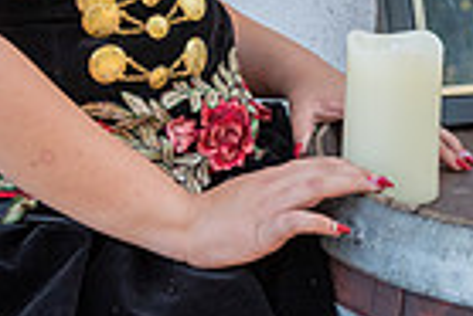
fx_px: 2630
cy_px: -151
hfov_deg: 10.2
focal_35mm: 200
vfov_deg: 6.8
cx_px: 439
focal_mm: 48
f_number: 5
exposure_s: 1/200
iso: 400
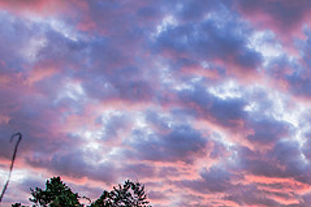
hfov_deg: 28.5
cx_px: 280
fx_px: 587
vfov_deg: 18.9
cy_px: 245
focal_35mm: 68
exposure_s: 1/25
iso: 200
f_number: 11
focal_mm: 28
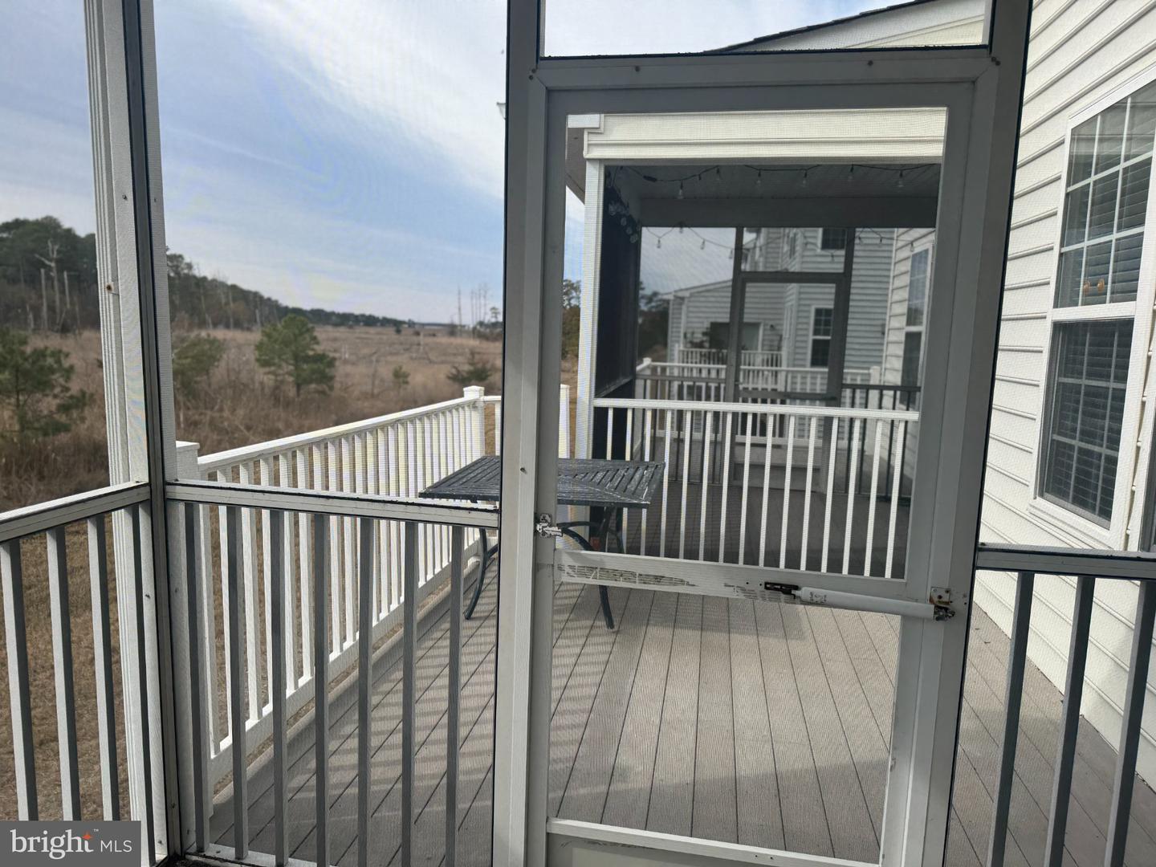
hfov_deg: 71.6
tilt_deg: -5.6
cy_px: 434
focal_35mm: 24
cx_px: 578
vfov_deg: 56.8
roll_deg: -0.3
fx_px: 801
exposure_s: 1/2174
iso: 80
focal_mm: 6.76
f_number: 1.78
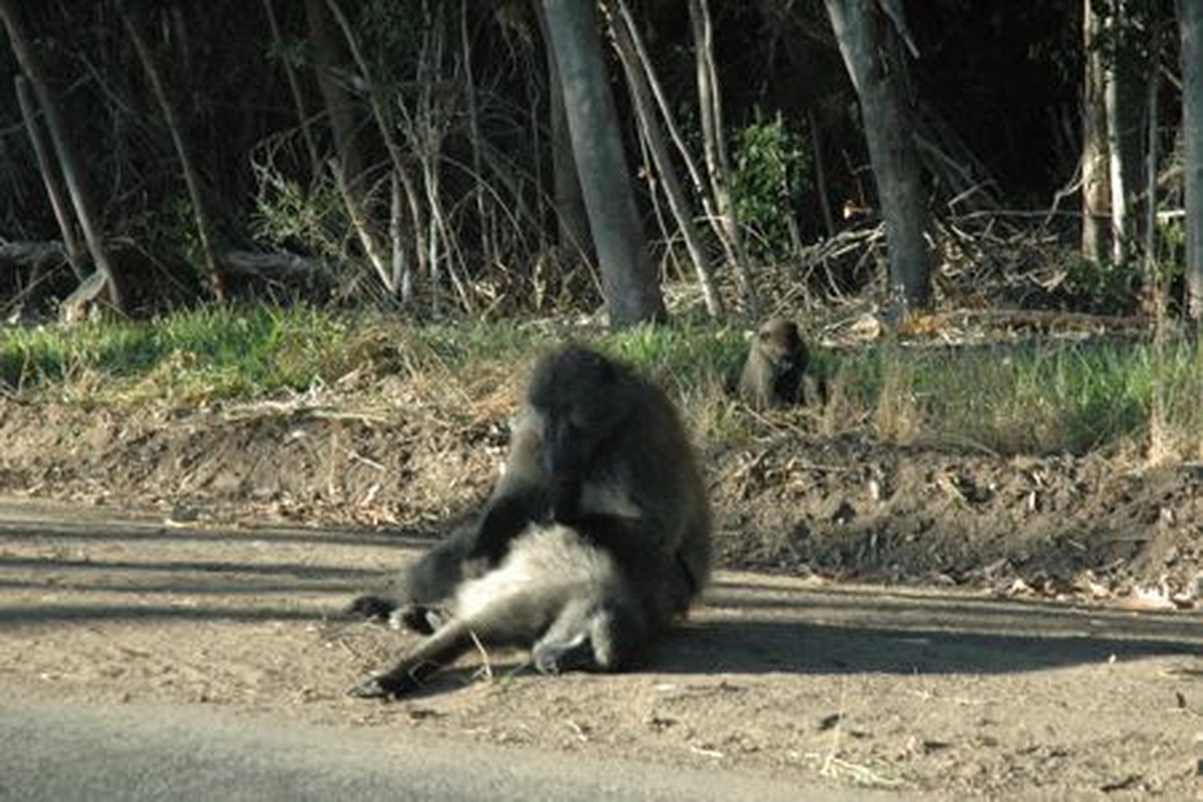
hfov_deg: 19.5
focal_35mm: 105
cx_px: 602
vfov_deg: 13.0
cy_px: 401
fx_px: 3508
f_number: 7.1
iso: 1600
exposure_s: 1/125
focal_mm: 70
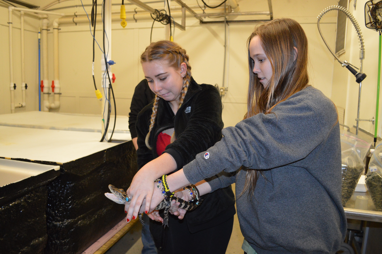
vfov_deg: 47.8
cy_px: 127
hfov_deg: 67.4
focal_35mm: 27
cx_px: 191
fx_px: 286
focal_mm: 18
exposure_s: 1/60
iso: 1800
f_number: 3.5
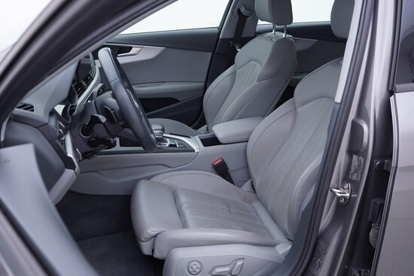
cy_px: 138
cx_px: 207
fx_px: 414
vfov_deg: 36.9
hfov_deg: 53.1
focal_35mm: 36
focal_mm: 24
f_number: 2.8
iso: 125
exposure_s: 1/40
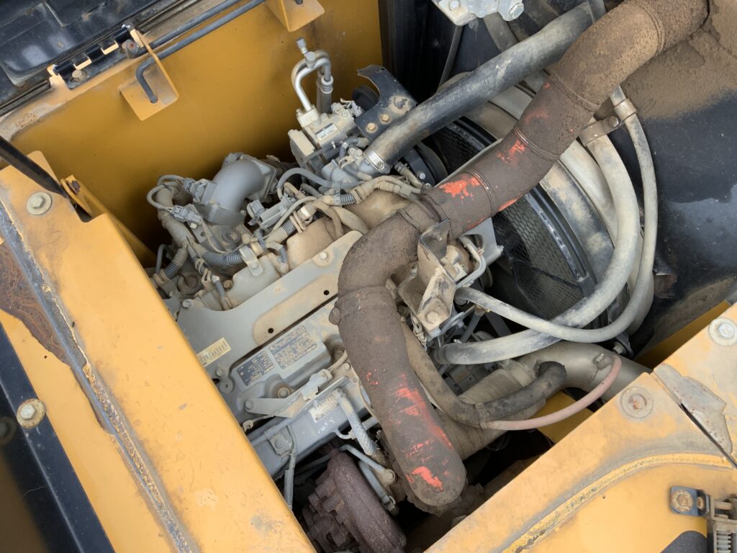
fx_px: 617
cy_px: 276
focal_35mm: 29
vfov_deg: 48.2
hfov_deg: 61.7
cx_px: 368
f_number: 1.8
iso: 25
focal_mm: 3
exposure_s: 1/122
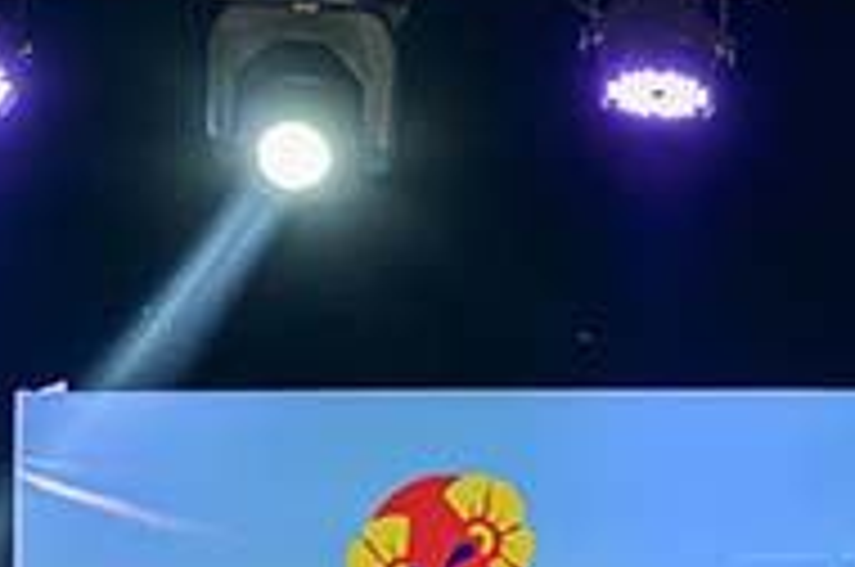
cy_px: 1310
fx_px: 3841
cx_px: 1976
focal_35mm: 162
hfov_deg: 11.0
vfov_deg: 7.9
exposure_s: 1/125
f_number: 6.3
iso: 900
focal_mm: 32
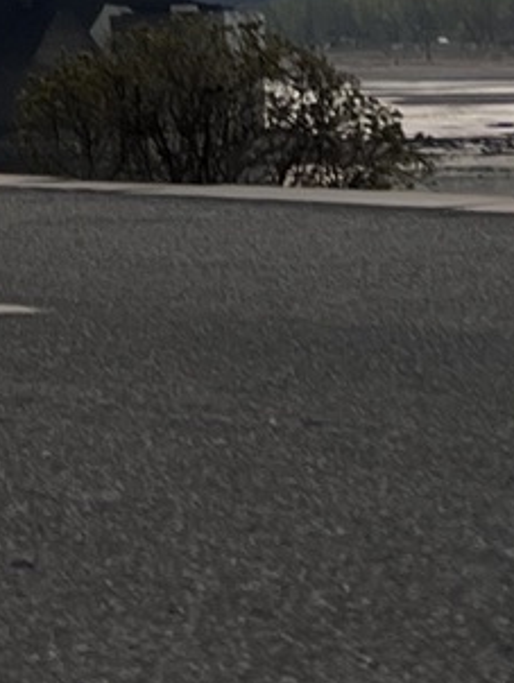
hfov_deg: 8.2
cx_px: -543
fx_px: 3400
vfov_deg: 9.6
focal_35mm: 172
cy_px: -1183
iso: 50
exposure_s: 1/2841
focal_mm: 5.7
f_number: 1.5
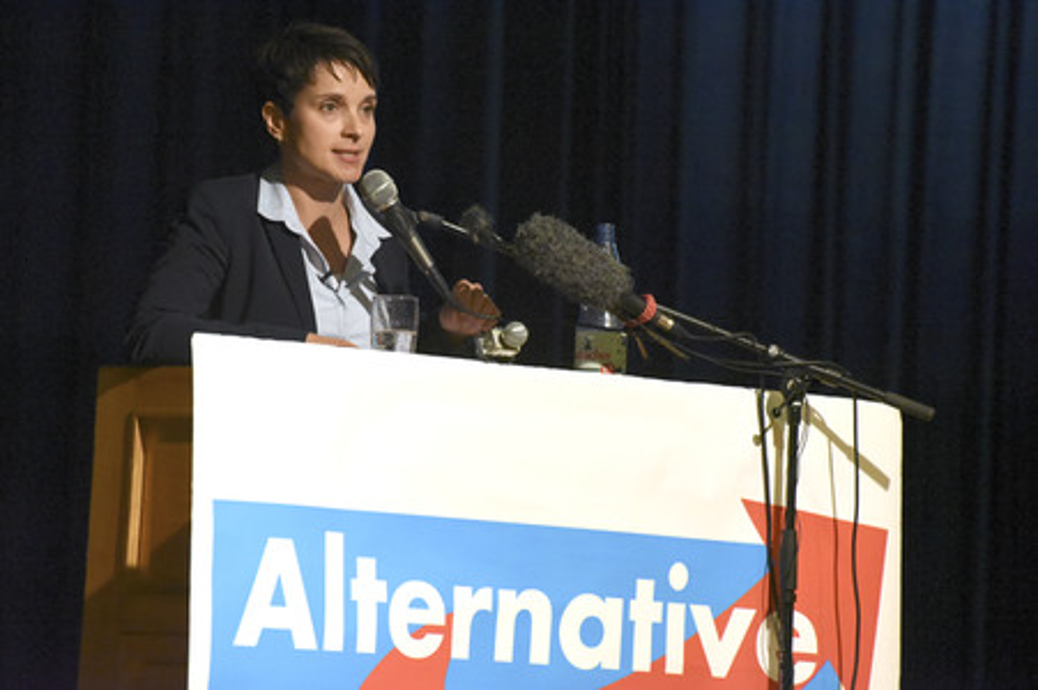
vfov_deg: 5.5
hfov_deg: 8.2
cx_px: 519
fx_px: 7203
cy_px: 345
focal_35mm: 250
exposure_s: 1/400
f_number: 7.1
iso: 12800
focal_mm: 250
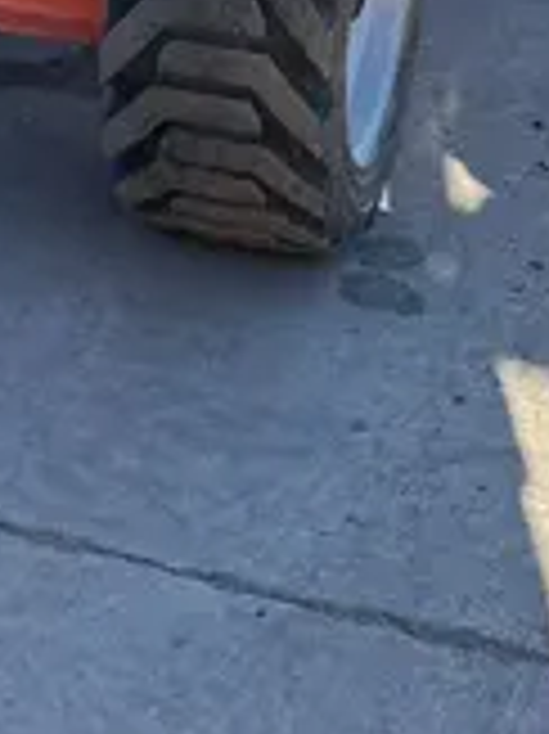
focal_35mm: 117
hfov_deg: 12.5
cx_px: 50
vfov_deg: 15.5
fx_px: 2477
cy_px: -385
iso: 50
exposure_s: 1/1106
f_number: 1.6
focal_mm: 5.1
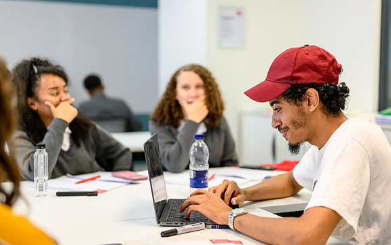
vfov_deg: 24.4
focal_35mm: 53
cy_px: 126
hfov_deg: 38.2
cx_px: 196
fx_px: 565
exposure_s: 1/640
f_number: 1.8
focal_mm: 50
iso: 2200
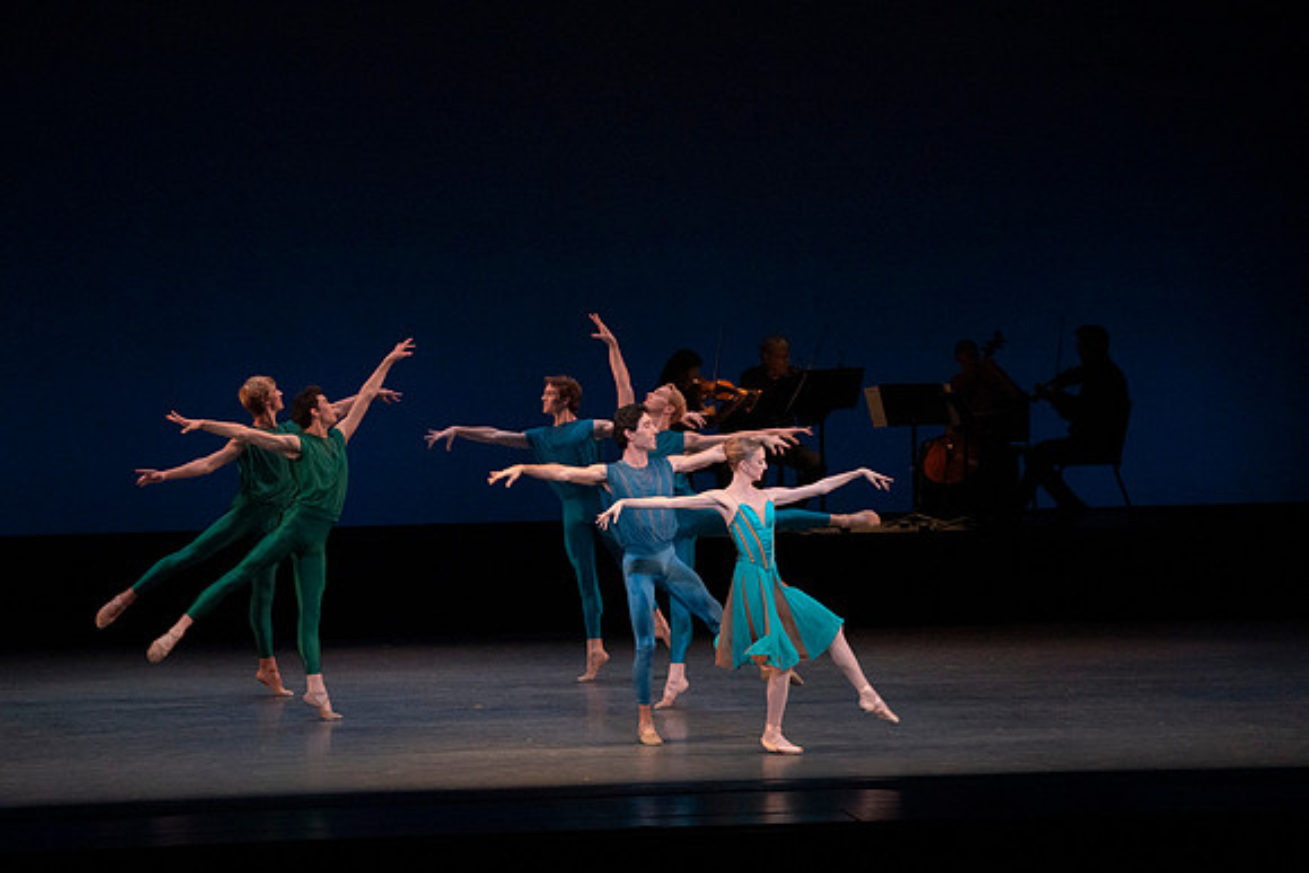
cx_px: 654
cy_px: 436
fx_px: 6728
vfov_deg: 7.4
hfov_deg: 11.1
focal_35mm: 185
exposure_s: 1/400
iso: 8000
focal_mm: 185
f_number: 7.1
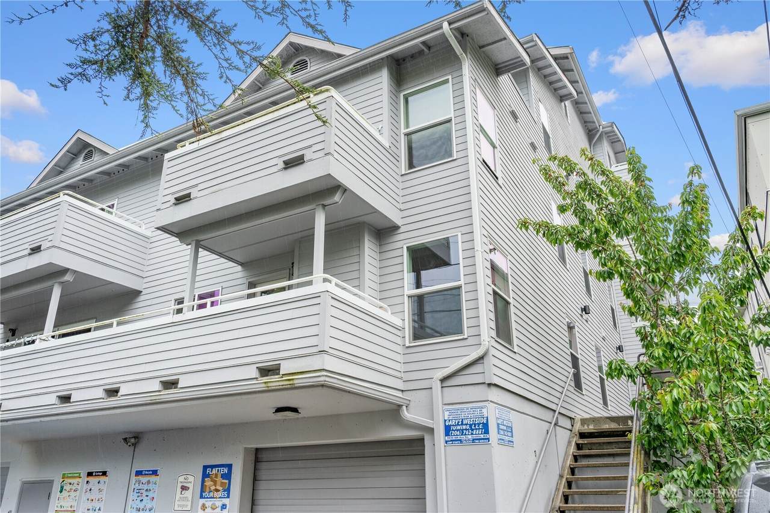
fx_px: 588
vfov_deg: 47.1
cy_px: 256
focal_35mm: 28
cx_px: 385
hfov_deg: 66.4
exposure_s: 1/80
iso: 250
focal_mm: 27.5
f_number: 9
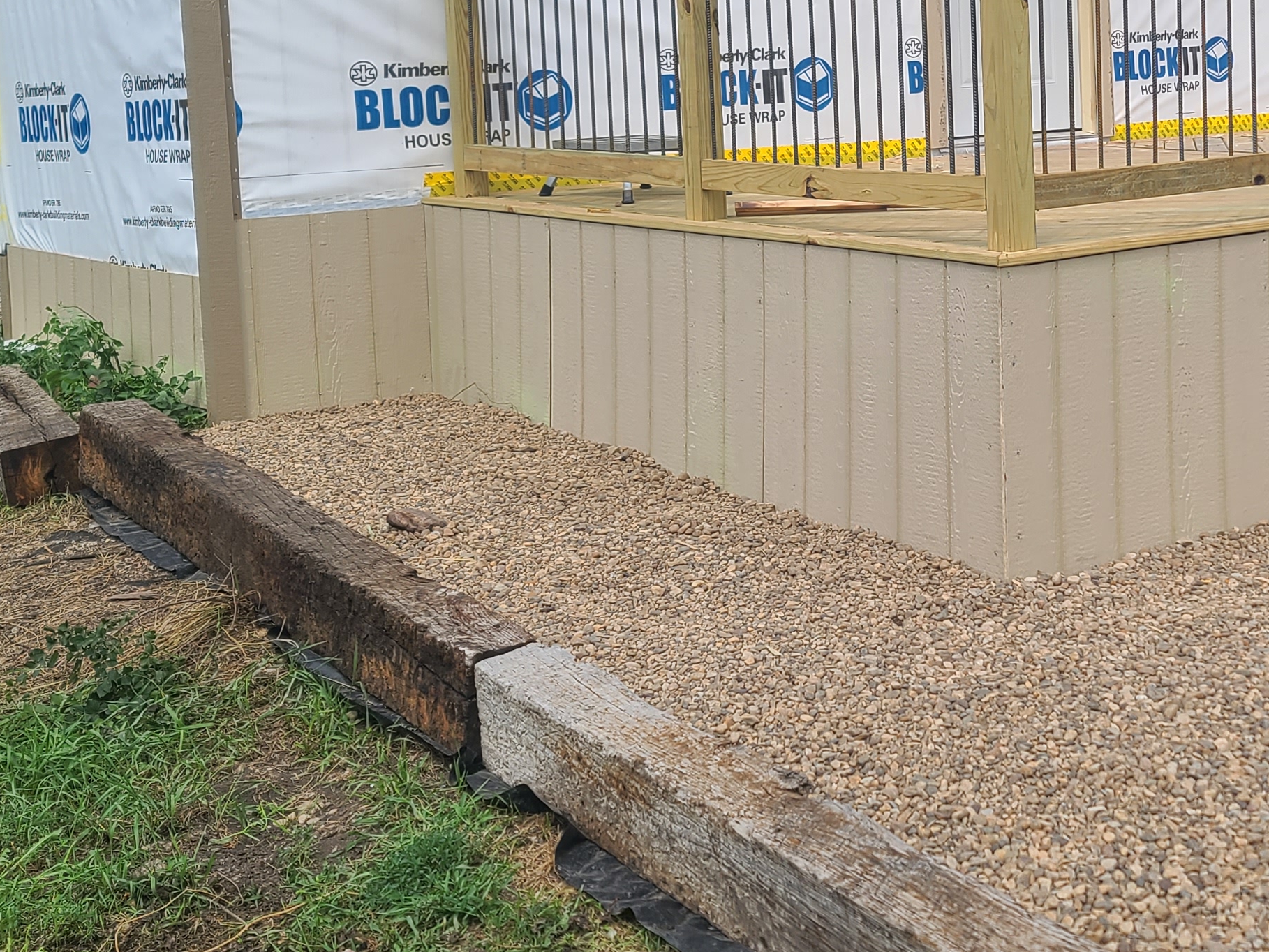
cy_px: 174
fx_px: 2017
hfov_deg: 33.8
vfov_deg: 26.0
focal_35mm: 55
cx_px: 1024
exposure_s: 1/825
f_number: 1.8
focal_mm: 7
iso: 16
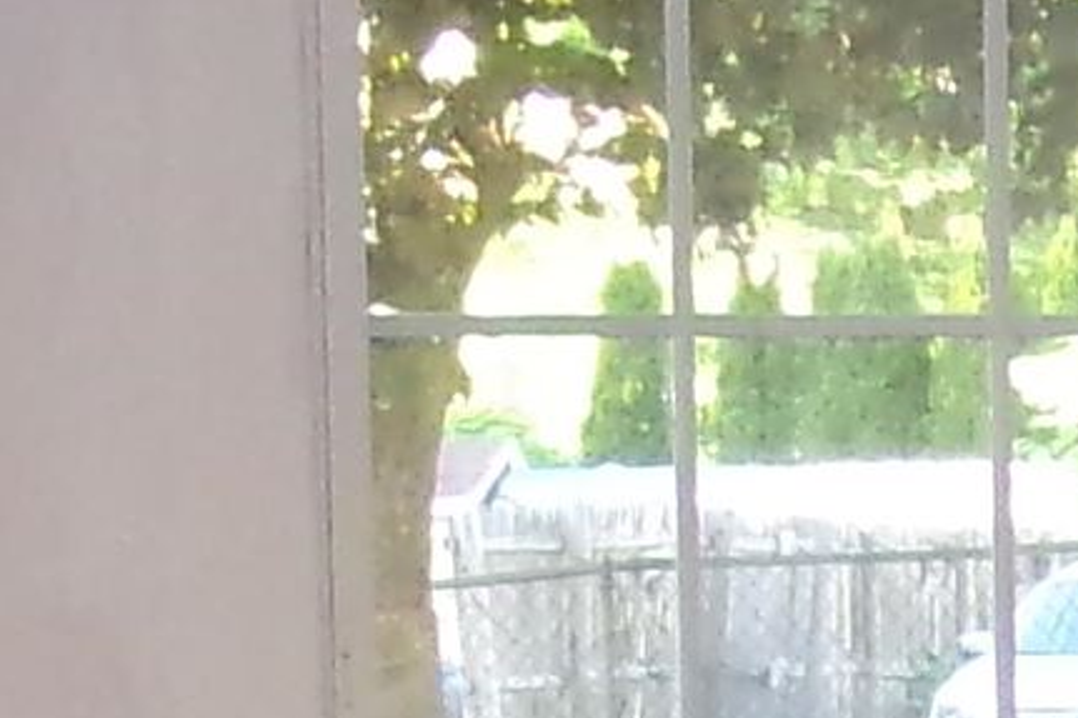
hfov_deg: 6.7
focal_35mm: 304
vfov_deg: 4.5
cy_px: 1416
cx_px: 1636
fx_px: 9099
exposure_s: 1/20
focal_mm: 7.2
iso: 200
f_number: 3.6
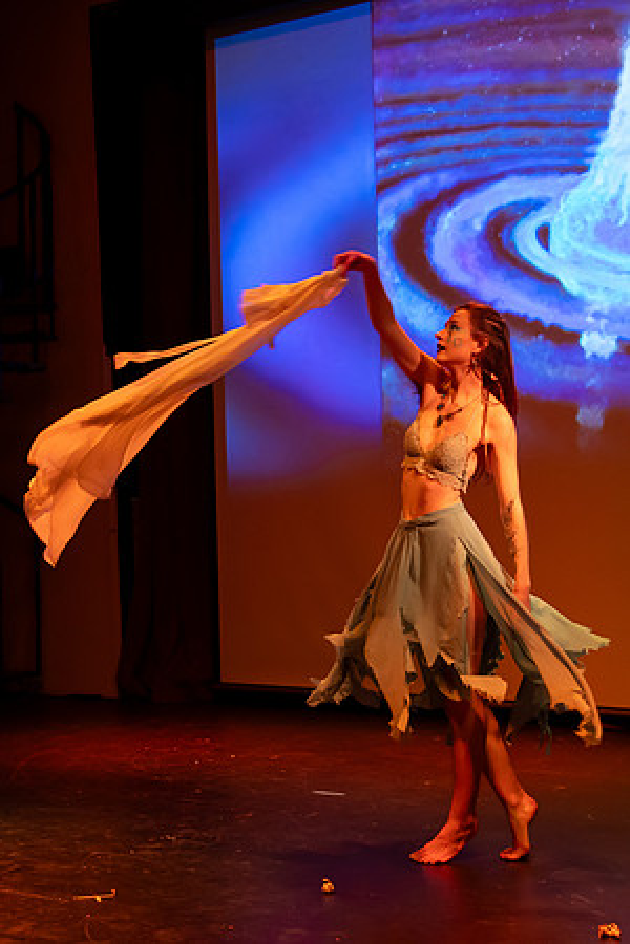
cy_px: 431
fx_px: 1885
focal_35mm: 72
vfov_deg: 28.1
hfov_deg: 18.9
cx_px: 162
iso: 4000
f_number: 4
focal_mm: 44
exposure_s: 1/160
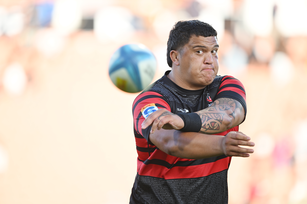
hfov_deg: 4.1
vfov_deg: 2.7
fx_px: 4264
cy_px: 102
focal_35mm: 500
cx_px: 154
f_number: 4
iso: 400
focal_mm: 500
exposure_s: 1/320
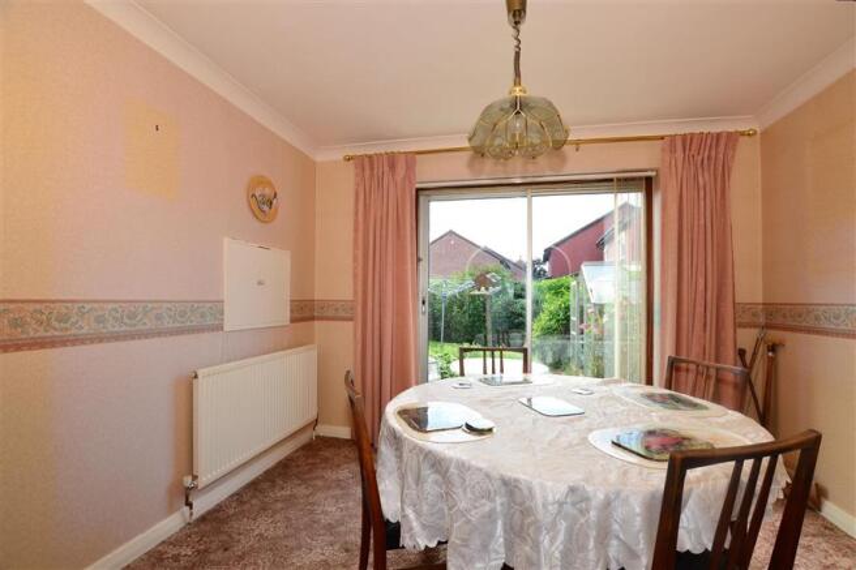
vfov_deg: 77.3
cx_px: 428
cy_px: 285
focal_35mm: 15
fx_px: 357
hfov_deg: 100.4
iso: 200
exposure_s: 1/125
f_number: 5
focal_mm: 10
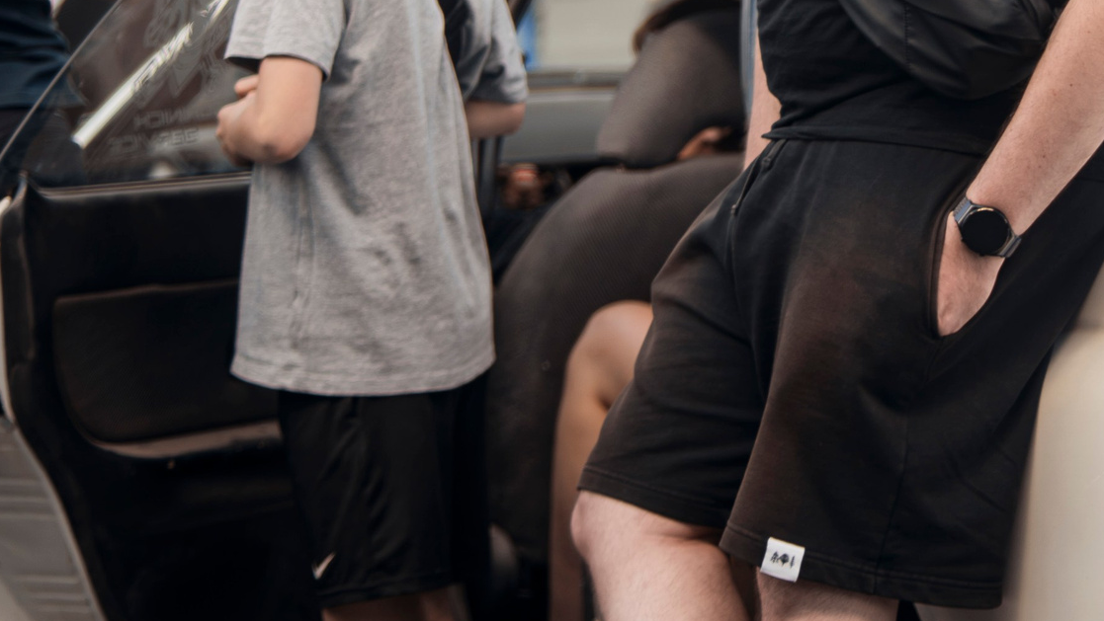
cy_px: -52
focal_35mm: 204
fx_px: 5973
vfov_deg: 5.9
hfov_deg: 10.5
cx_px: 935
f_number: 1.8
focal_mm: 85
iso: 100
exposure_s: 1/200
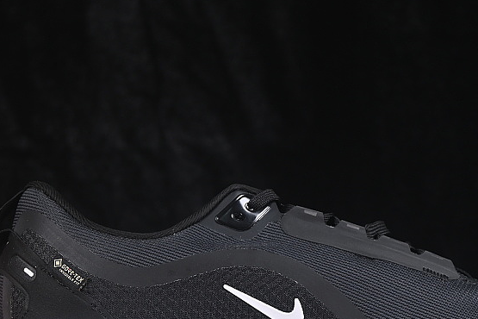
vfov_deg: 9.4
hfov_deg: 14.0
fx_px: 1938
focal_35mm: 146
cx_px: 308
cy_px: 270
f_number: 6.3
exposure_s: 1/60
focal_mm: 50
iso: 160
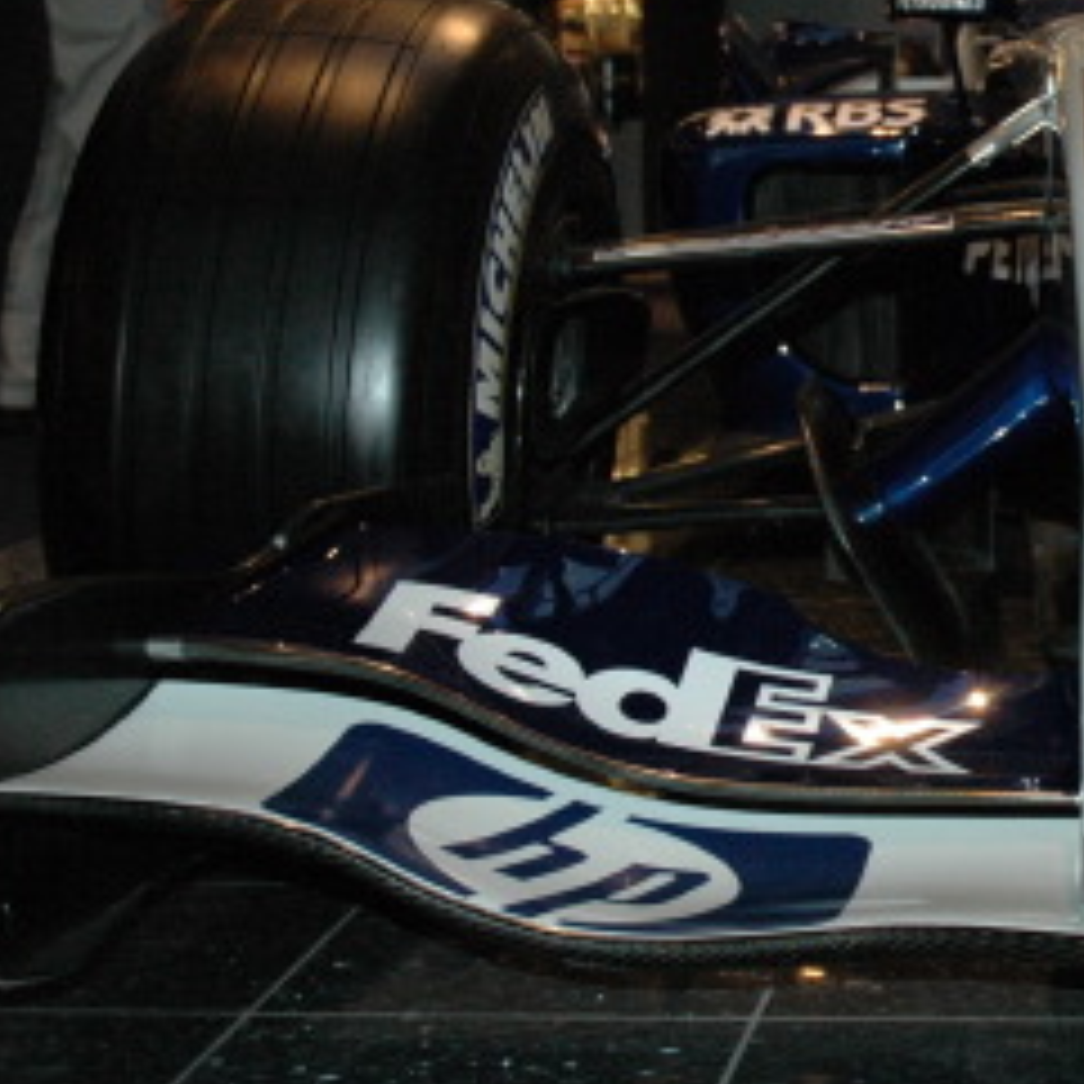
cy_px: 421
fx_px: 3228
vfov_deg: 19.0
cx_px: 1255
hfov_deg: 18.2
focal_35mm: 91
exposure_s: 1/60
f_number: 4
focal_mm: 27
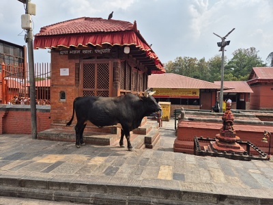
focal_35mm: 23
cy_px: 102
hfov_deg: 73.9
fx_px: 181
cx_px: 136
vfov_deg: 58.9
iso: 25
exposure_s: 1/2064
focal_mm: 5.4
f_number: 1.8
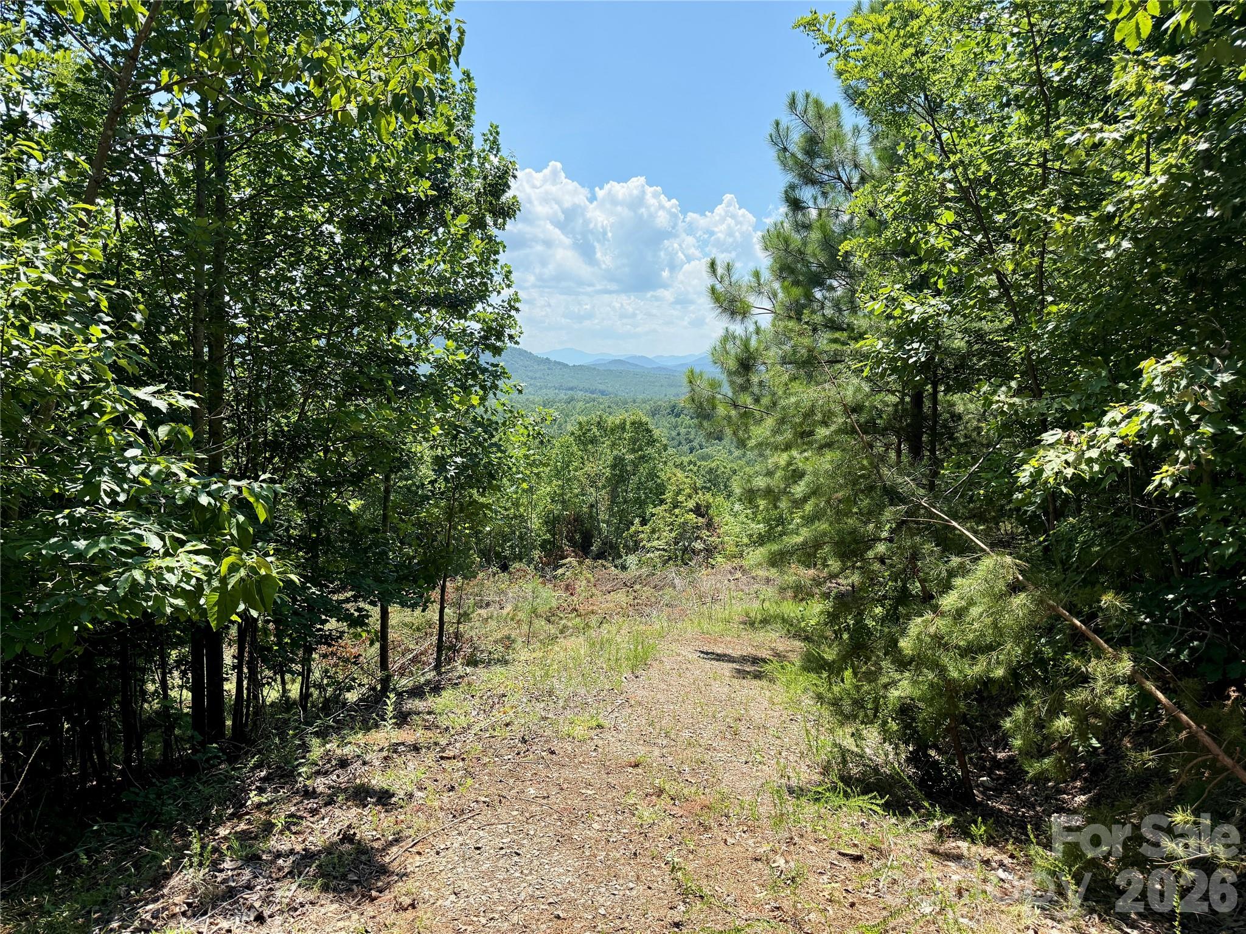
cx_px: 623
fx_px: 864
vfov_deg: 56.8
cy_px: 467
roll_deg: -1.7
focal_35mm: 24
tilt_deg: -6.4
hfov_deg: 71.6
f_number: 1.78
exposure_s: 1/3145
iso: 100
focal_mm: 6.76
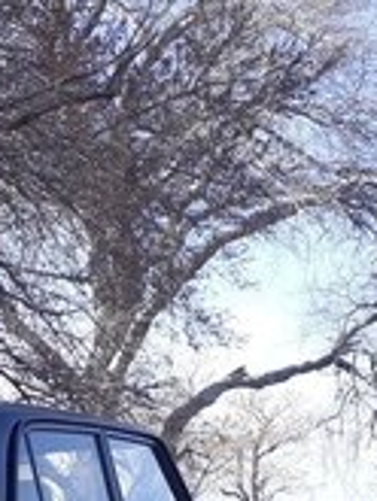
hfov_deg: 17.7
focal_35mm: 81
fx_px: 1175
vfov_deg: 21.9
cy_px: 632
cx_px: -12
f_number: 1.9
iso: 40
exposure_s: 1/611
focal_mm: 3.6
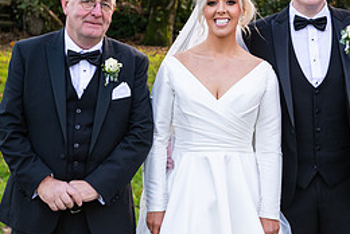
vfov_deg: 8.8
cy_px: 79
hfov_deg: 13.1
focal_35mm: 156
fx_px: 1518
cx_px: 269
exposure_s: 1/160
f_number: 6.3
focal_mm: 70
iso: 500
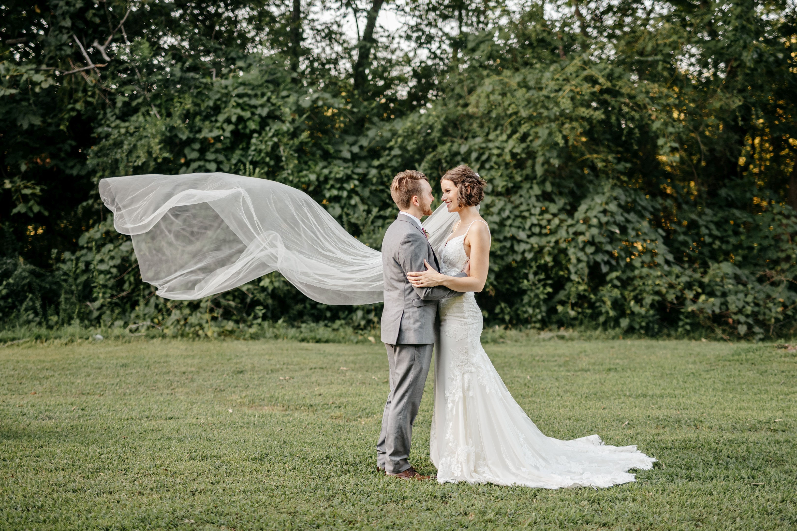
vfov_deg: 22.6
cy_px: 266
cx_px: 398
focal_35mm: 60
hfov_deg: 33.4
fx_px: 1328
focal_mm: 50
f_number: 1.8
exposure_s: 1/400
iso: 250
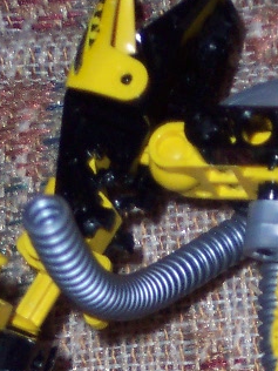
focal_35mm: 310
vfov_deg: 6.3
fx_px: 3319
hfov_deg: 4.8
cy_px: 561
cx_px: 340
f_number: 3.8
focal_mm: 16
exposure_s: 1/45
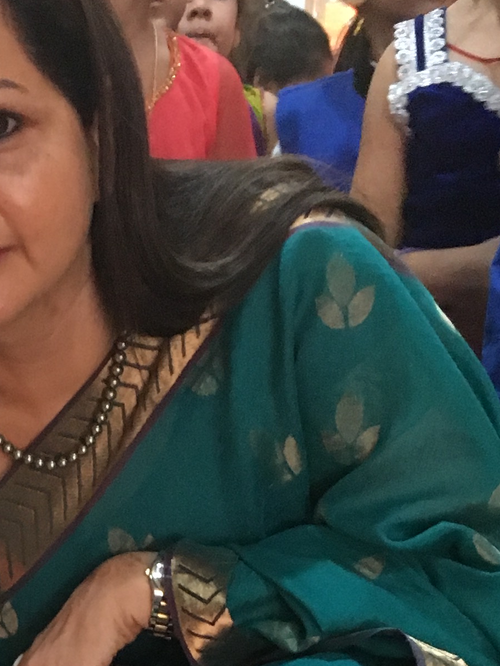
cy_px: 934
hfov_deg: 14.8
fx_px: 1868
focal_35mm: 97
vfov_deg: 18.4
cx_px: -82
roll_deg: +0.6
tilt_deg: -19.1
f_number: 2.2
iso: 200
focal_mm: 4.15
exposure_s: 1/17
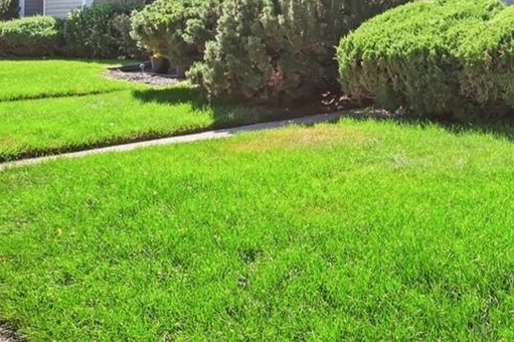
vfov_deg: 26.4
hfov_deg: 37.7
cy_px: 8
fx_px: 693
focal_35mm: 49
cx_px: 473
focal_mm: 15.5
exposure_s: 1/160
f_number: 16
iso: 400
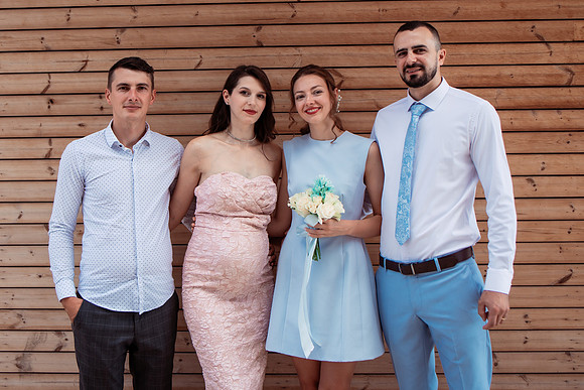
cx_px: 246
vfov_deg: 31.2
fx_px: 695
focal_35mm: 43
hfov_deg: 45.5
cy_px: 152
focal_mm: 35
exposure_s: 1/500
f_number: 3.5
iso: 160
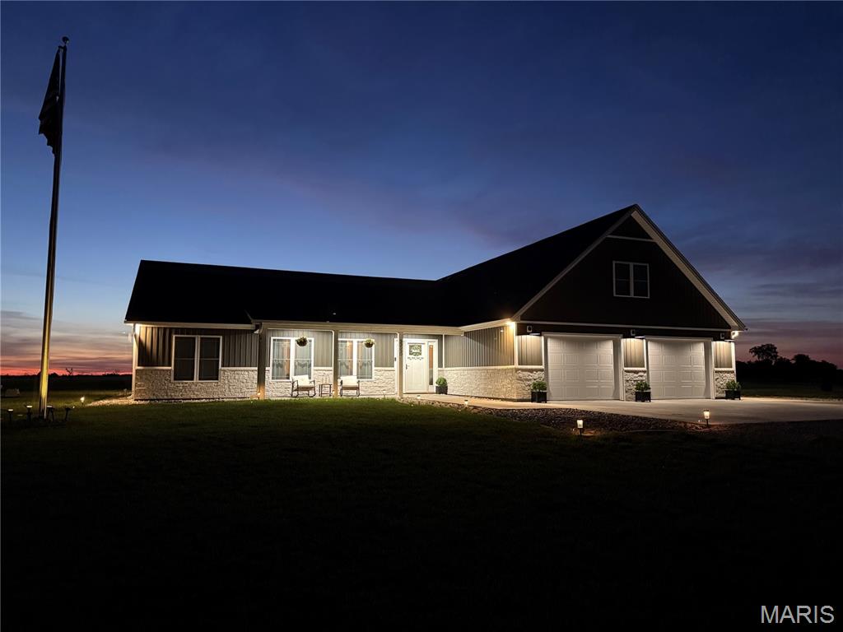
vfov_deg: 56.8
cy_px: 316
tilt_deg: +6.3
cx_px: 422
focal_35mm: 24
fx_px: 584
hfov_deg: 71.6
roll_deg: -0.2
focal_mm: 6.76
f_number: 1.78
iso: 800
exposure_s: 1/30
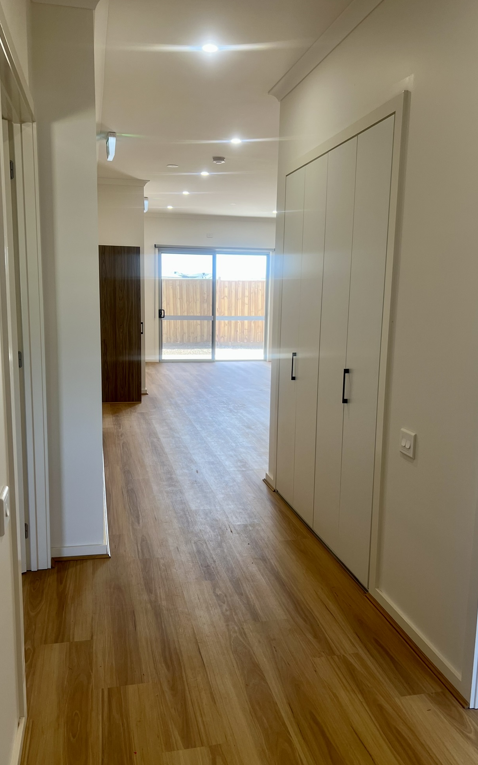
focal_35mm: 29
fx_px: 605
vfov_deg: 64.6
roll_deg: -0.9
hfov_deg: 43.1
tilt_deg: -9.4
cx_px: 228
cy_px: 385
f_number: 1.5
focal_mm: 5.7
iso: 32
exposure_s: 1/100
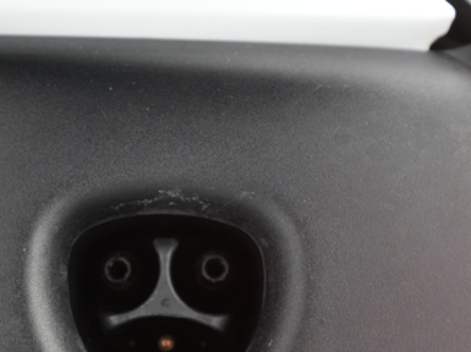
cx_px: 162
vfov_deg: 28.4
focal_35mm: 51
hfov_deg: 37.2
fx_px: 693
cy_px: 216
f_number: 4.5
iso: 6400
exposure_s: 1/100
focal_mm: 27
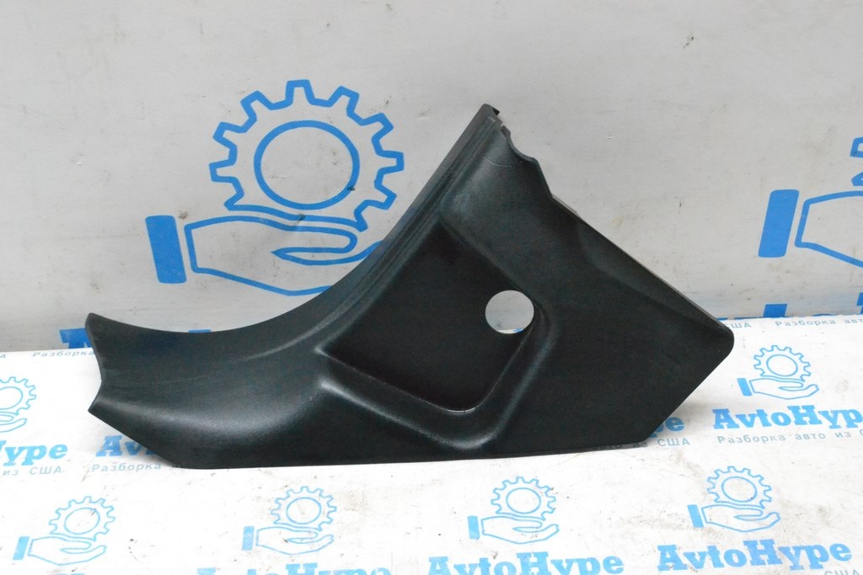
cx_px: 432
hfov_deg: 43.6
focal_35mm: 45
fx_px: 1079
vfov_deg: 29.9
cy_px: 288
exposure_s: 1/125
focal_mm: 30
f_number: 10
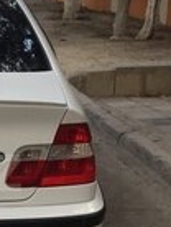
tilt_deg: -13.5
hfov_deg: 13.3
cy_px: 173
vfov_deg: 18.7
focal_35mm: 104
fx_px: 683
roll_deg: +1.6
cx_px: -105
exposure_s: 1/732
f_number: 2.2
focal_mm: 4.15
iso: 32
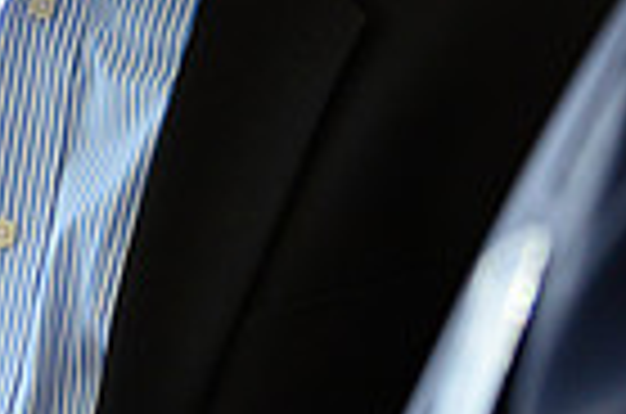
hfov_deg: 7.0
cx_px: 14
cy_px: -106
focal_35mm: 293
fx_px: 5083
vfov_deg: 4.6
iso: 1600
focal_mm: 70
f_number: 4
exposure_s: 1/640
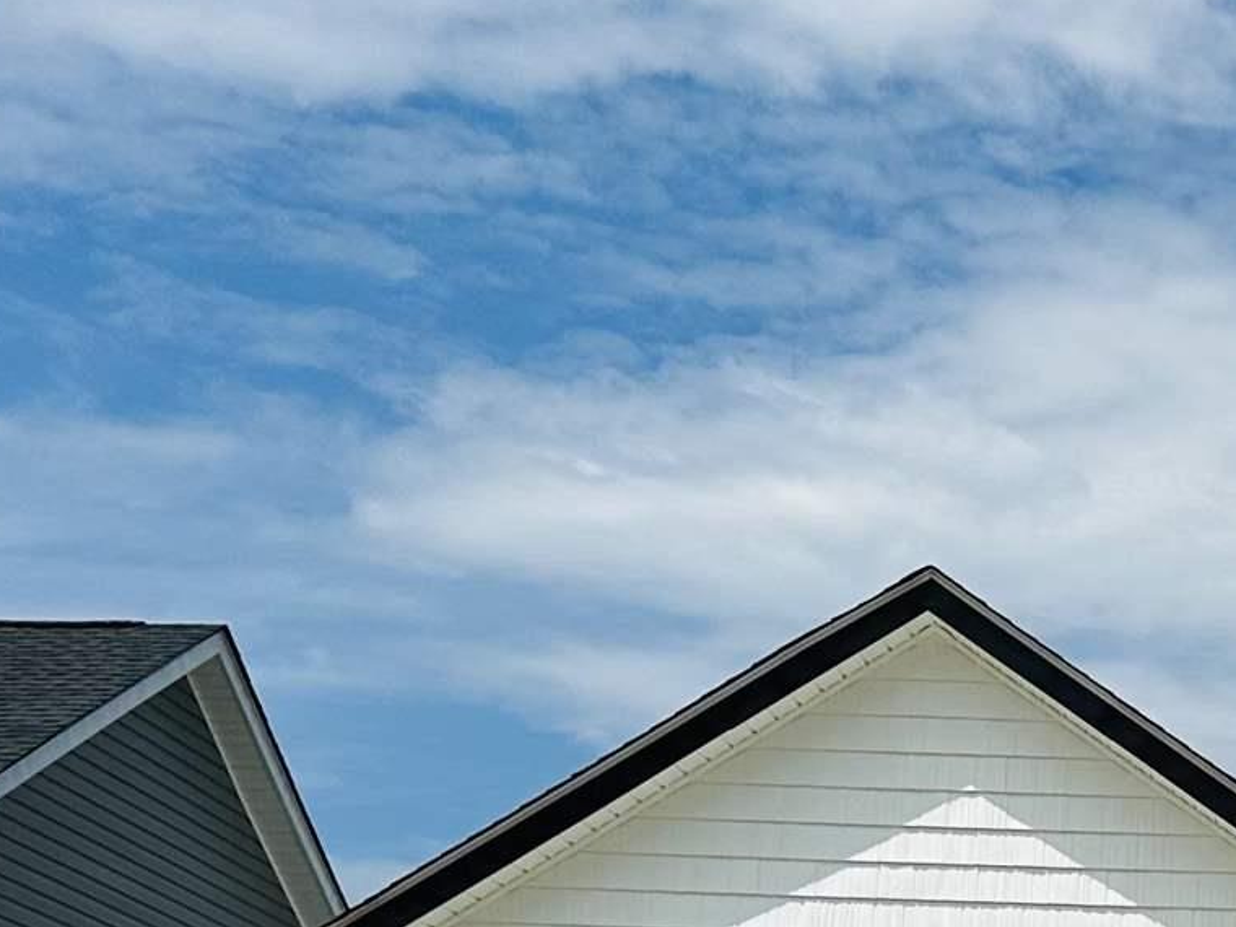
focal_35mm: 97
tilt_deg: +2.9
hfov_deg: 19.2
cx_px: 1462
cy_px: 1293
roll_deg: -2.2
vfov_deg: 14.4
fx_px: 3463
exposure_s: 1/10753
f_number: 1.78
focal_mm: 6.86
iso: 80
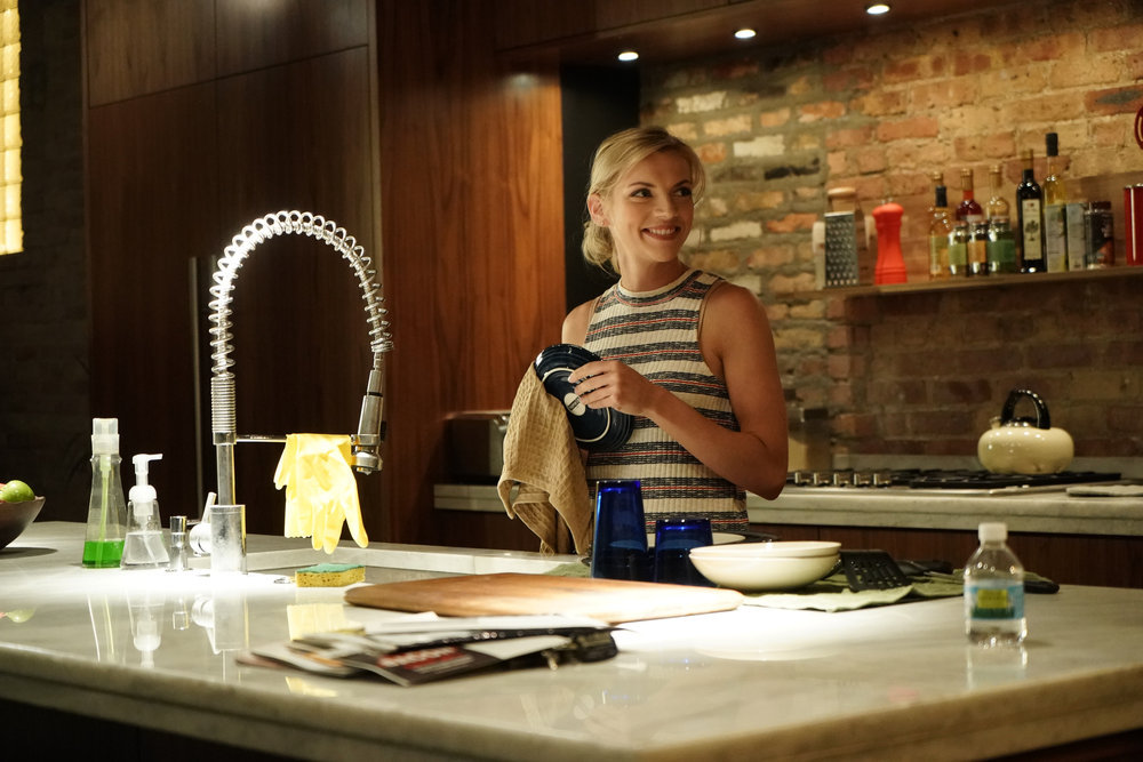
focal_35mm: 70
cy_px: 381
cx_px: 572
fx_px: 2223
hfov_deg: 28.8
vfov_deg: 19.5
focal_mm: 70
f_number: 4
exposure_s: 1/160
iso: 8000
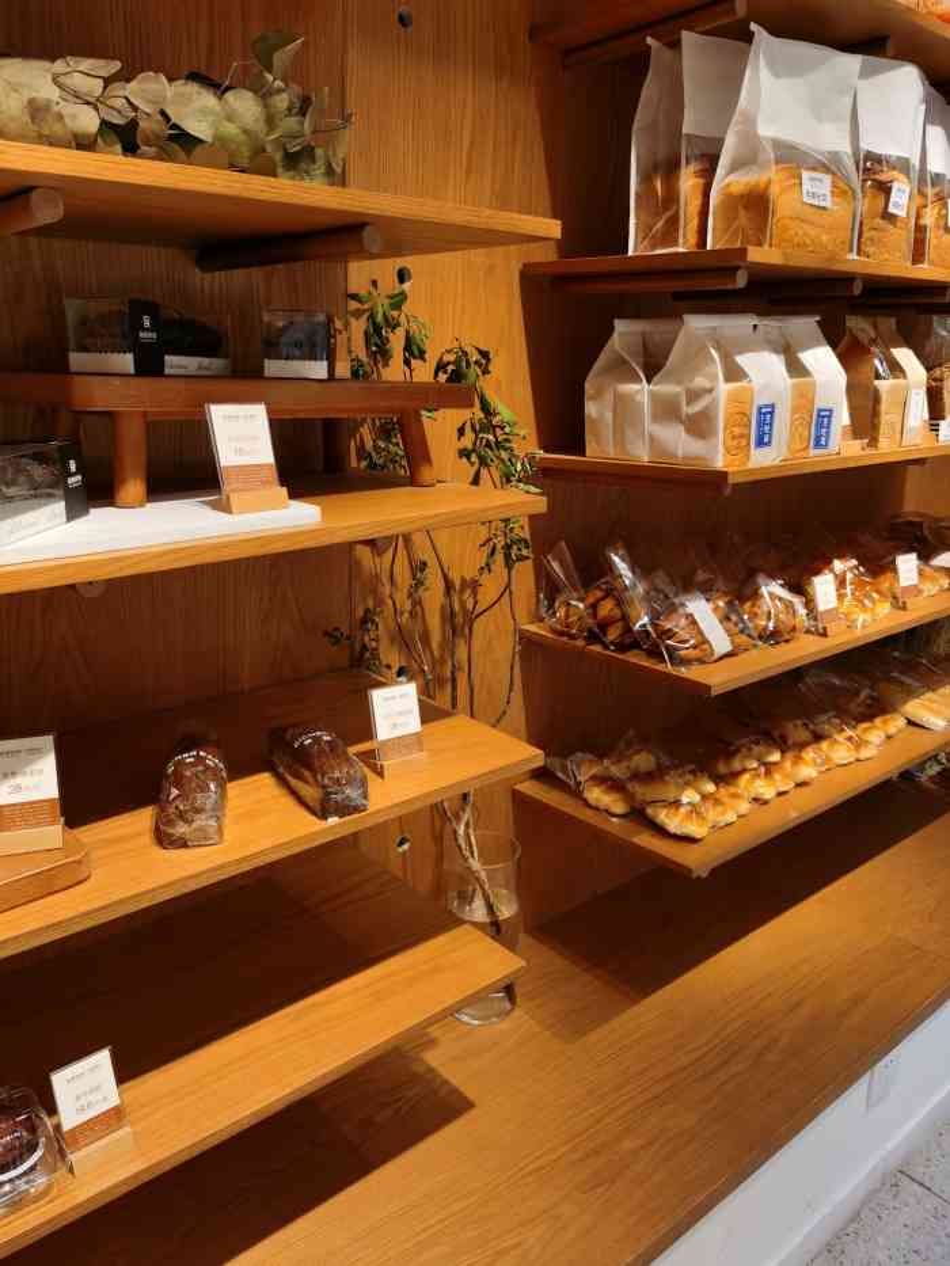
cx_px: 475
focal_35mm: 27
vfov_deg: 65.3
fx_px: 988
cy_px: 633
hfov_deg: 51.4
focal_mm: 5.56
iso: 50
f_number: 1.6
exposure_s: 1/385
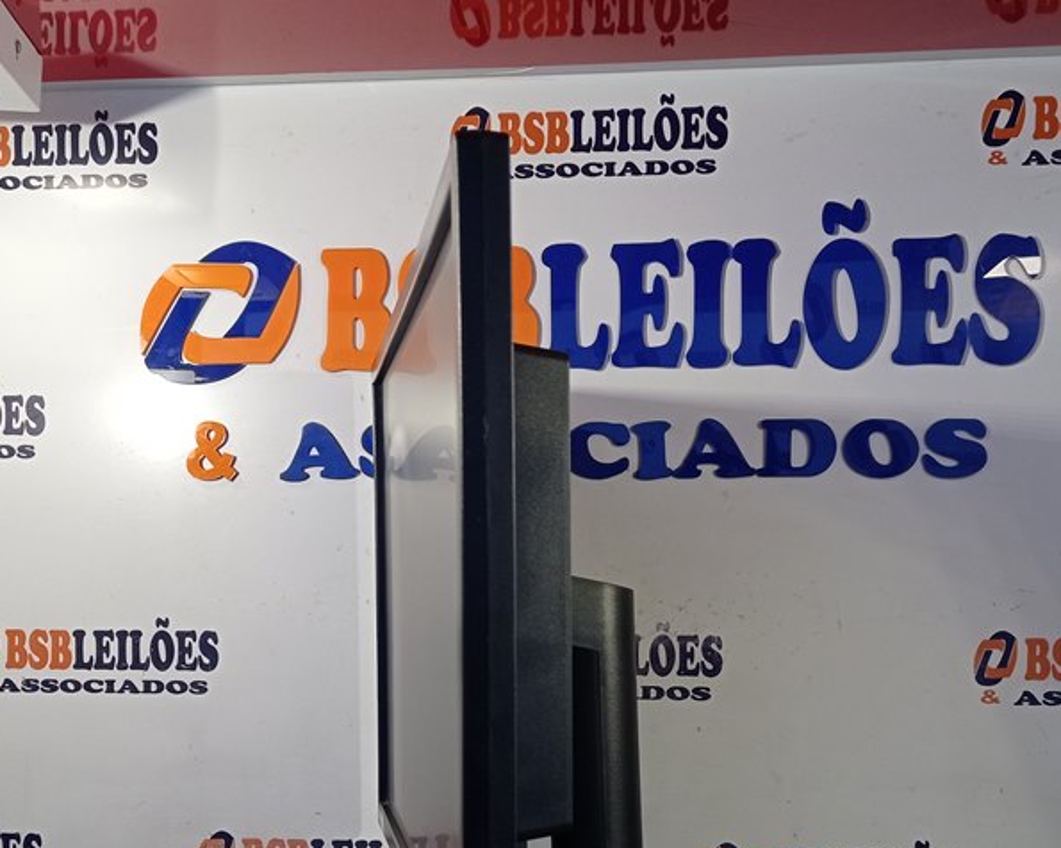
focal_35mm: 47
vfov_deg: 31.6
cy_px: 625
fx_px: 1476
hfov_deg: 39.5
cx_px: 551
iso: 144
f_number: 1.79
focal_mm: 4.7
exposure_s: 1/120
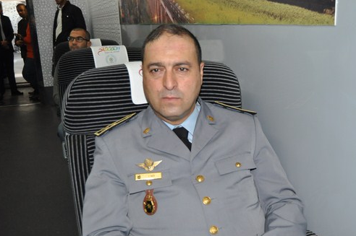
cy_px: 142
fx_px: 385
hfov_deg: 49.3
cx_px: 213
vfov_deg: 34.0
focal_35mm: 39
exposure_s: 1/60
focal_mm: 20
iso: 800
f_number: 3.5
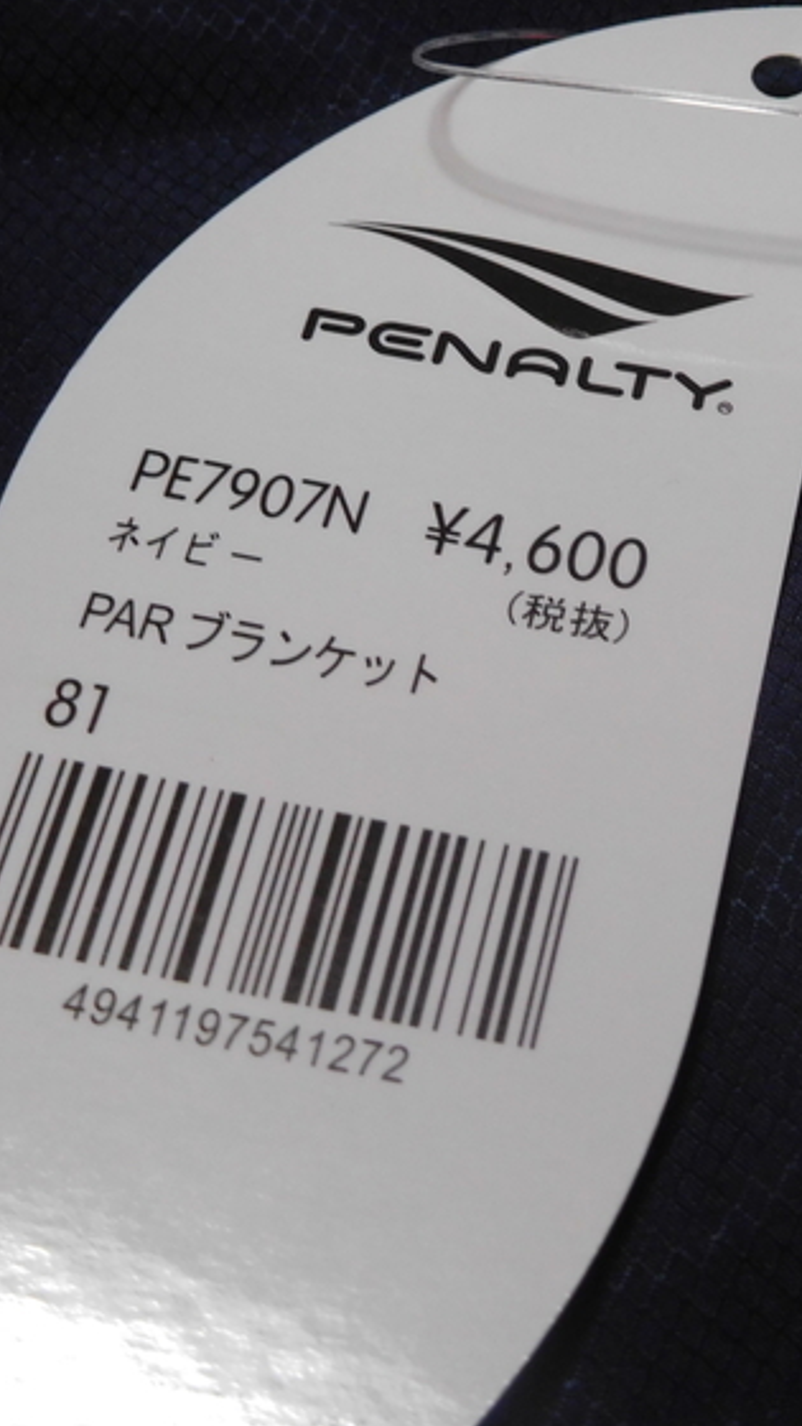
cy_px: 672
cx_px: 871
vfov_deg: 30.1
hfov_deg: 16.7
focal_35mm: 70
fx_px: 2646
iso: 400
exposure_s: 1/30
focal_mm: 8
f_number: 4
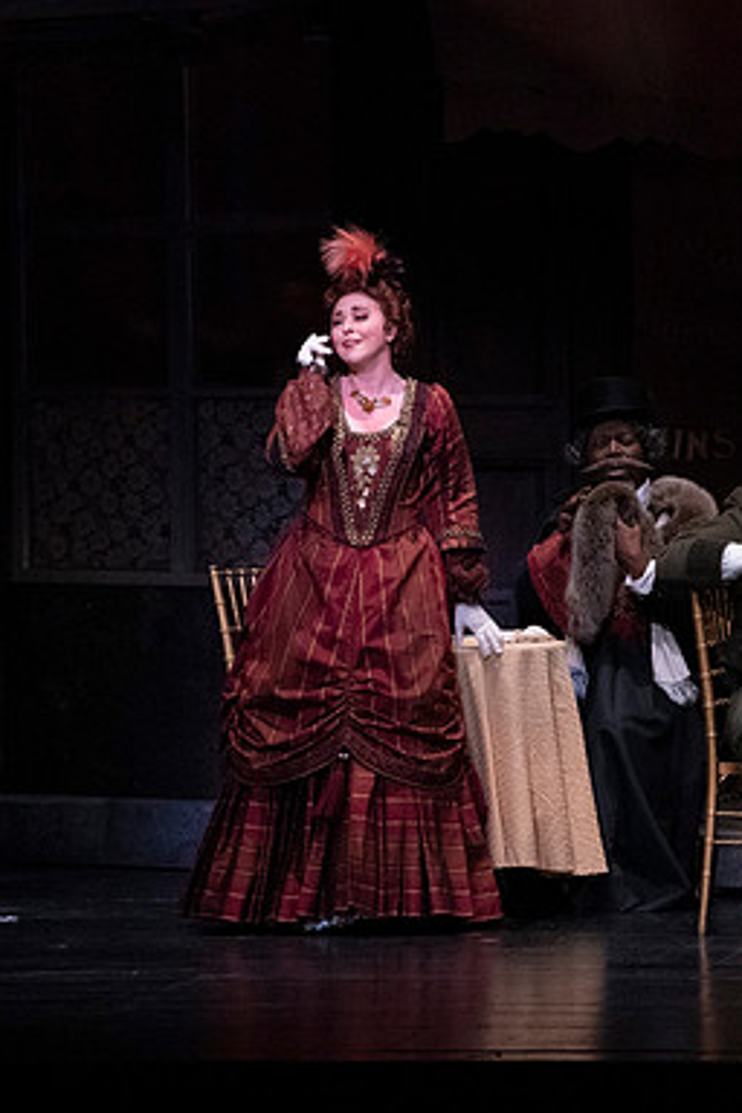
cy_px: 558
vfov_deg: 6.8
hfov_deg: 4.5
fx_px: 9336
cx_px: 765
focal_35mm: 302
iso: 16000
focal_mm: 200
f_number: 16
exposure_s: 1/400
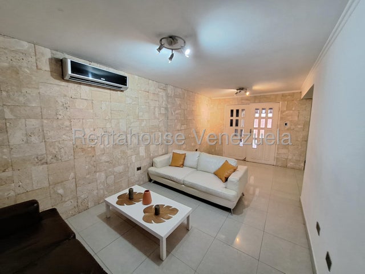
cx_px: 182
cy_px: 137
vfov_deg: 89.9
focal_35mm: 13
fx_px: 137
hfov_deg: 106.2
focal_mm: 1.74
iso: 250
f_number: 2.2
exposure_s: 1/24
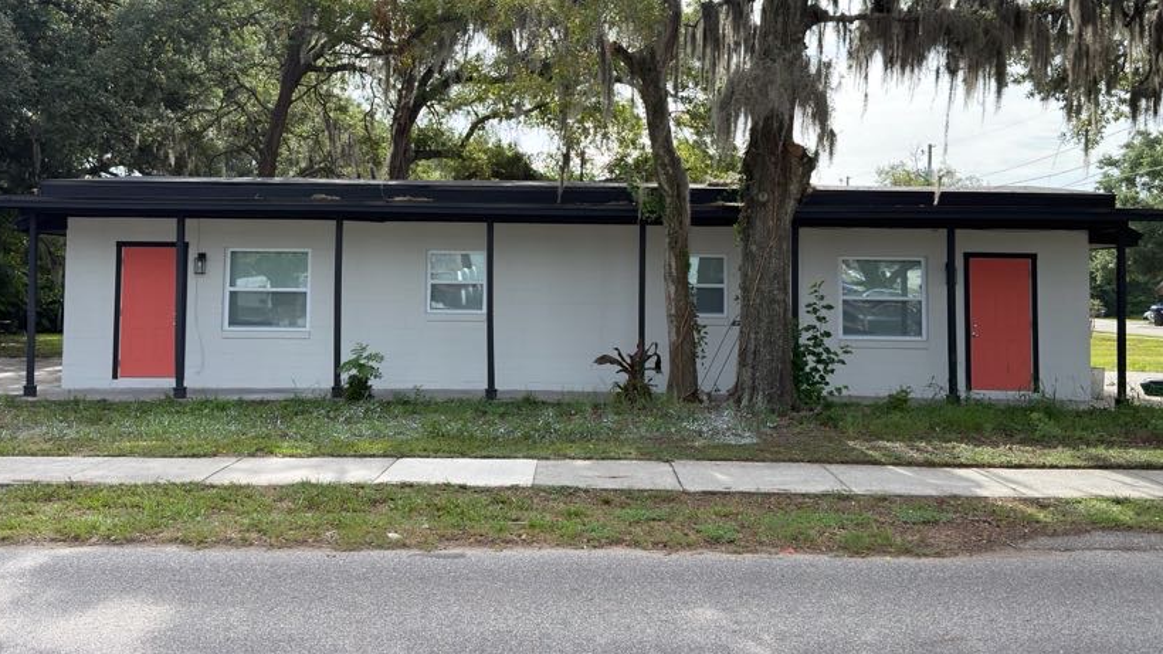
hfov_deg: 50.5
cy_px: 216
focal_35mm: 40
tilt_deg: +3.8
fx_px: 1233
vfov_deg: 29.5
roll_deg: -1.1
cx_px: 577
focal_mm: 6.76
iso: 100
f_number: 1.78
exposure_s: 1/2217
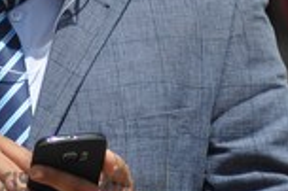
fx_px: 10069
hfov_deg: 1.6
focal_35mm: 1260
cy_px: -82
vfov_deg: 1.1
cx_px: 49
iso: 400
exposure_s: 1/1250
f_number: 5.6
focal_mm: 200
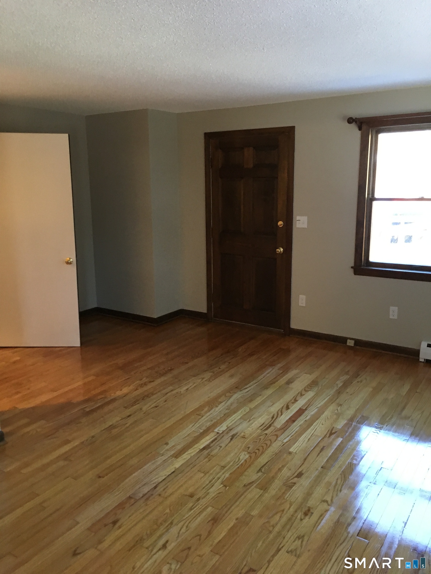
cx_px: 216
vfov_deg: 61.7
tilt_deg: -12.4
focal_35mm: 29
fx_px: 481
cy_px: 287
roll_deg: +2.6
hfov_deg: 48.2
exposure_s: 1/30
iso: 200
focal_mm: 4.15
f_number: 2.2
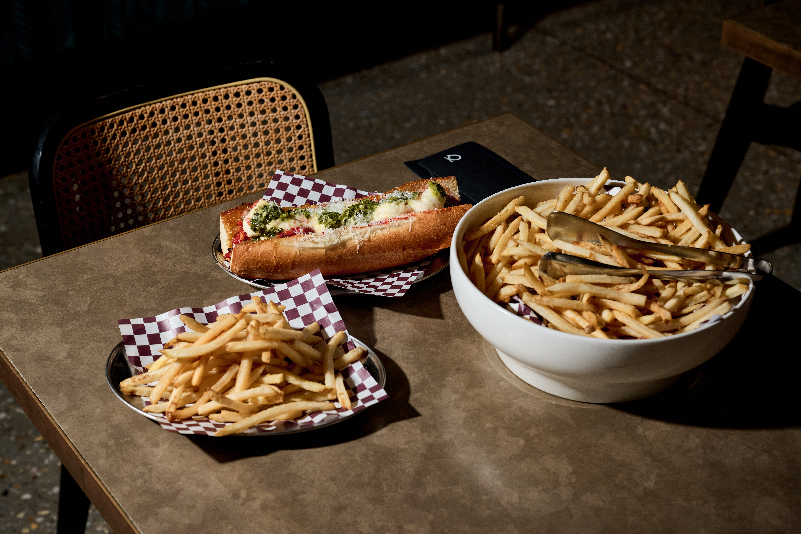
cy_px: 267
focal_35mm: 61
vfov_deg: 22.3
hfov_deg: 32.9
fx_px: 1357
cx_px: 400
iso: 320
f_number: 6.3
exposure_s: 1/160
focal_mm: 61
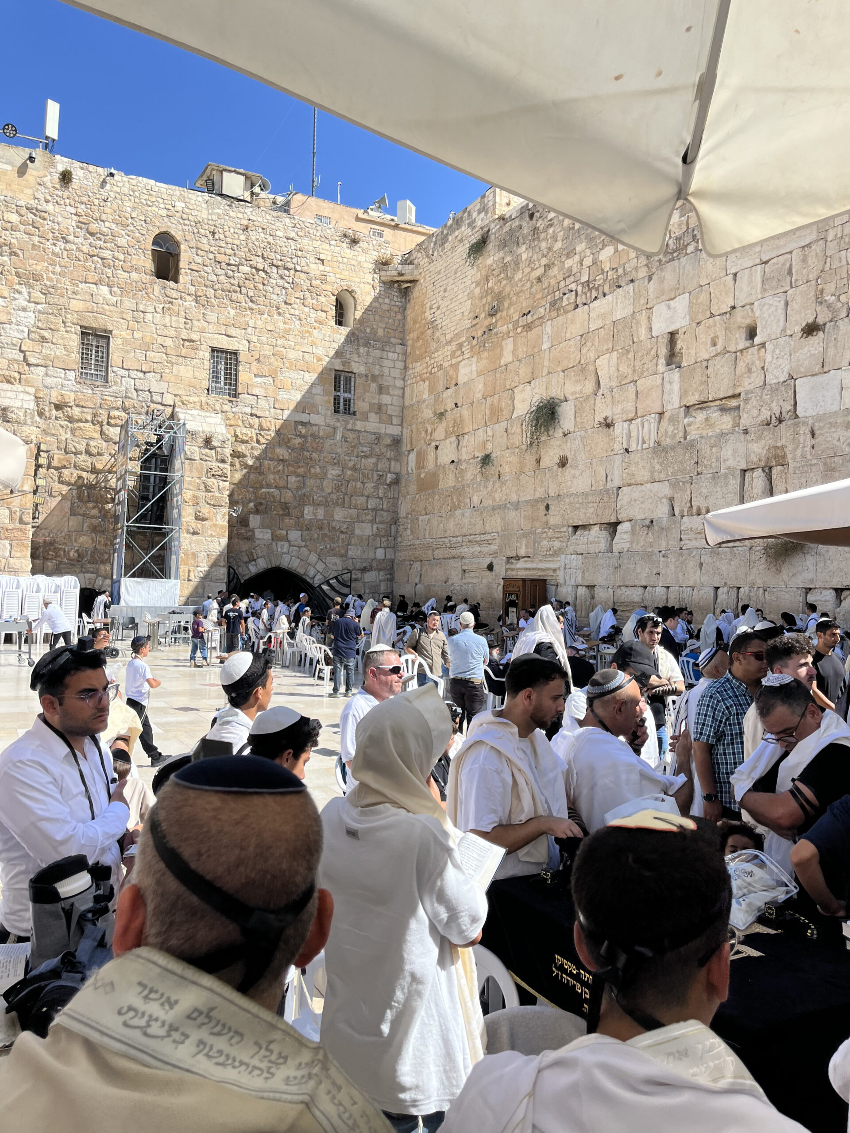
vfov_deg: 67.3
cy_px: 566
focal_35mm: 26
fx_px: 851
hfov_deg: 53.1
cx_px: 425
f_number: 1.6
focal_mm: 5.1
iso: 50
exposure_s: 1/2358
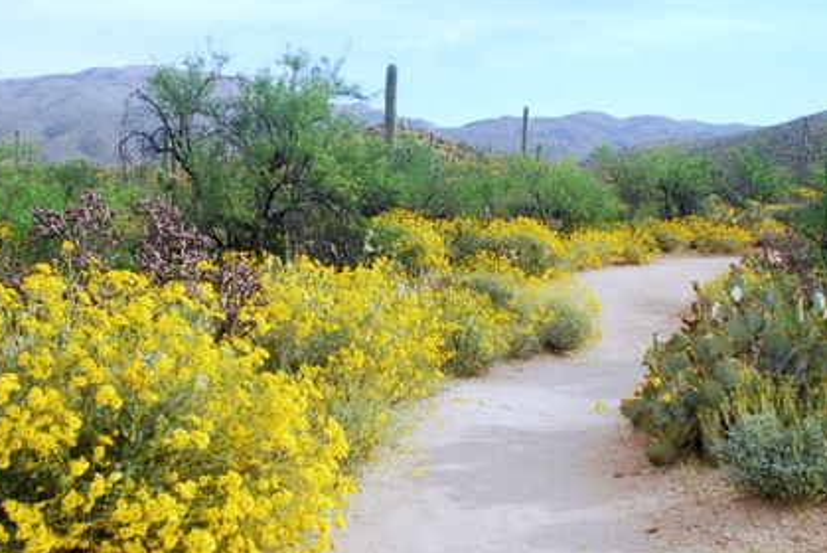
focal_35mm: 43
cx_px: 338
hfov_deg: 45.2
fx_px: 988
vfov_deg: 31.2
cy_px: 286
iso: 100
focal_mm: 24
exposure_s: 1/400
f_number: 5
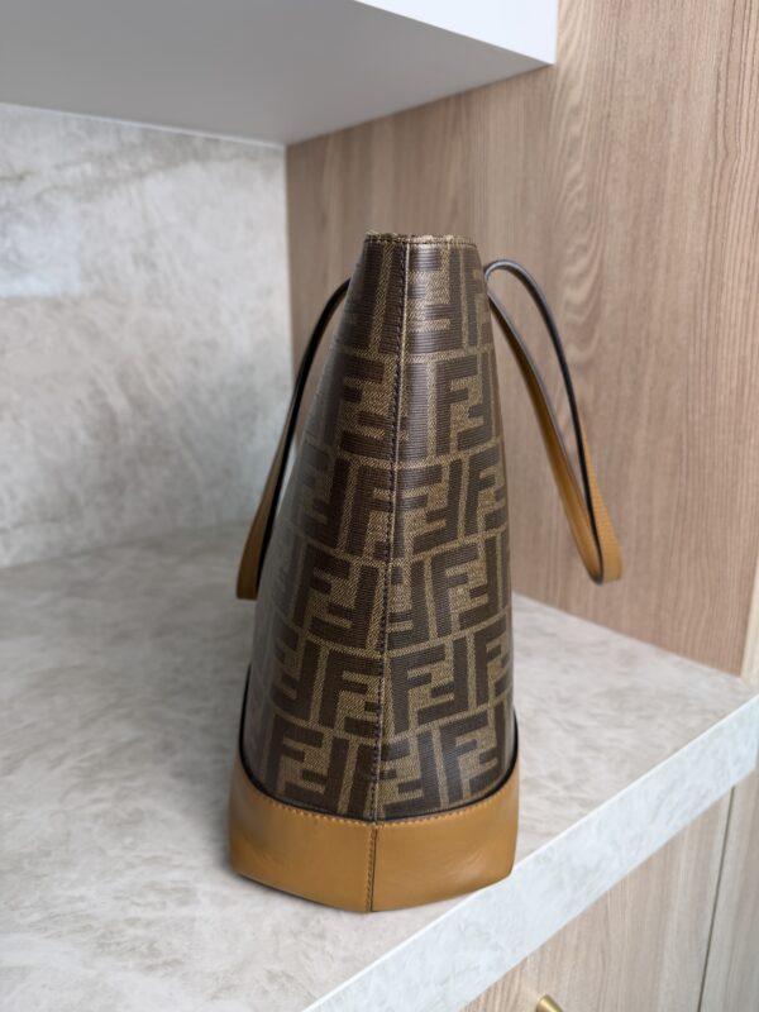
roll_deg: -0.5
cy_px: 506
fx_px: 702
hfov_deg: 56.8
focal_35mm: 24
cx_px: 380
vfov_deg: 71.6
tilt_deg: -15.5
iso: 80
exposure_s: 1/120
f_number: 1.78
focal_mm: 6.76
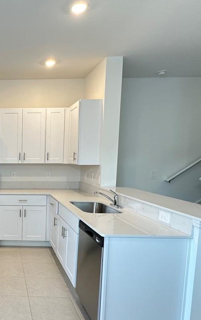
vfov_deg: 62.5
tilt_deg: -6.7
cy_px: 188
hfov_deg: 36.2
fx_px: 263
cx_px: -15
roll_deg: -0.3
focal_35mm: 30
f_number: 2.2
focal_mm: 2.22
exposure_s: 1/60
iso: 160
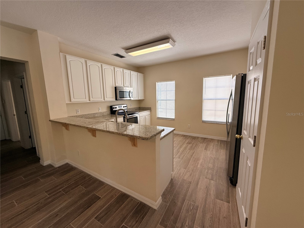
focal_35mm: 14
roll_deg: -0.5
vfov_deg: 85.7
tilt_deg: -9.2
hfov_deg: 102.1
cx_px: 152
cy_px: 114
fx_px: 123
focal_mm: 2.22
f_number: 2.2
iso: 100
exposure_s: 1/99
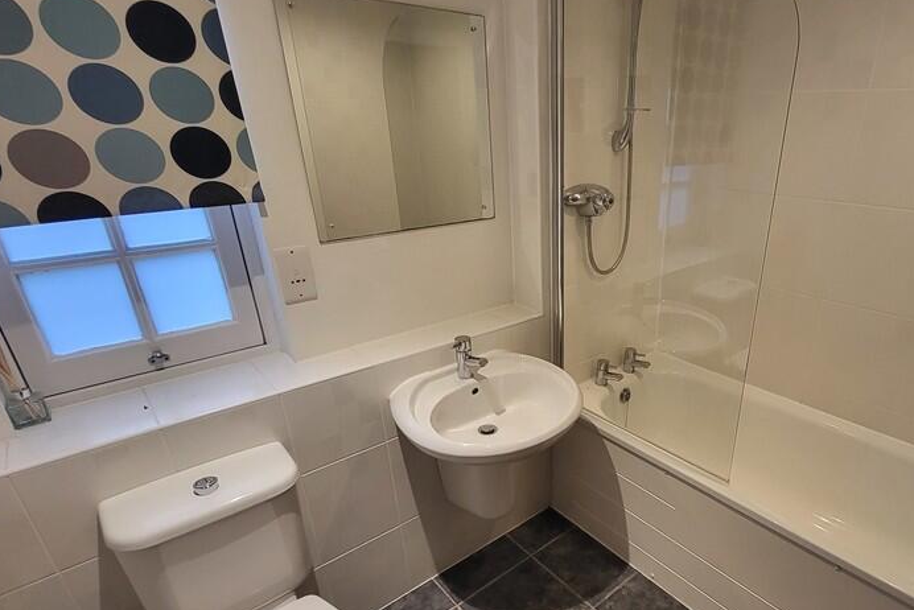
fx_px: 508
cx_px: 580
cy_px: 363
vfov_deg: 61.5
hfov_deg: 82.1
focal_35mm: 20
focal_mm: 1.74
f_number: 2.2
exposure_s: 1/50
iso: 160
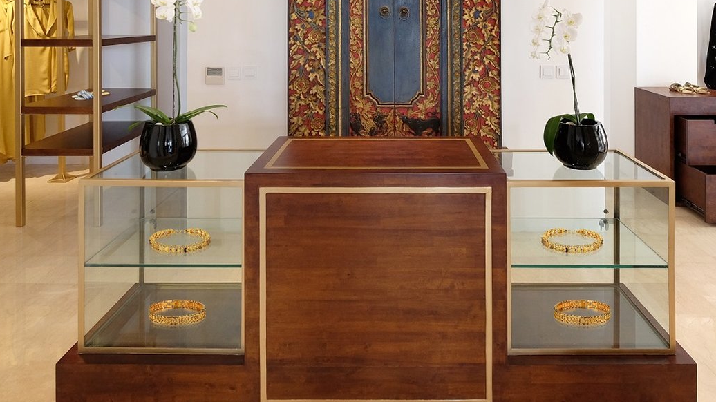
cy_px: 89
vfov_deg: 45.6
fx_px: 456
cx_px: 404
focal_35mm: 24
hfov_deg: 76.0
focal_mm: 10
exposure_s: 1/30
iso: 800
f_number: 4.5
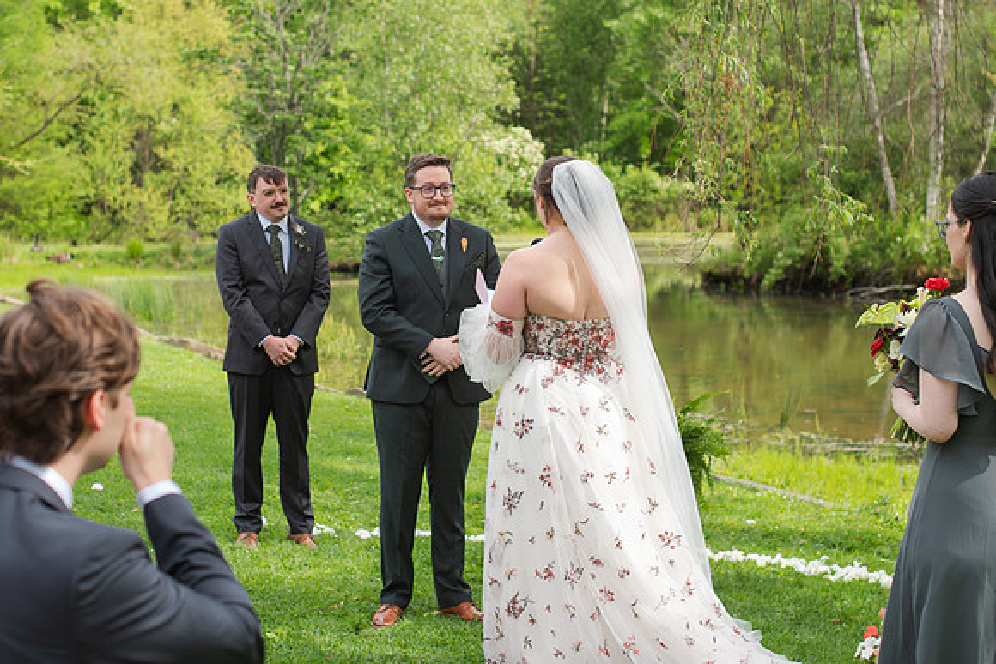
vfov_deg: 20.2
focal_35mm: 67
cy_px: 218
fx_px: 1859
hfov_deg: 30.0
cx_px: 459
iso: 100
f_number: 3.5
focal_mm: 50
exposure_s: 1/500
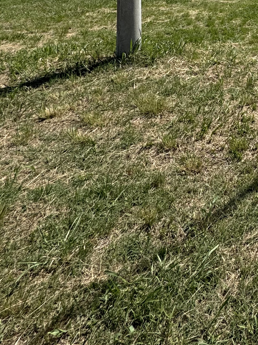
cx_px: 321
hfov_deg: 31.4
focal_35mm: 37
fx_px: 368
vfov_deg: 40.8
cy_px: -30
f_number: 2.2
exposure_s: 1/3906
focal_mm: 2.22
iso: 50
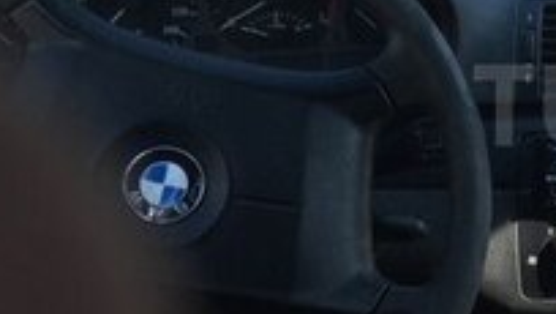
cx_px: 752
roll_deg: -0.6
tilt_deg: -13.9
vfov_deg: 11.9
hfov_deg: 19.1
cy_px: 105
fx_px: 1505
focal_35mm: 102
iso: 32
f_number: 2.2
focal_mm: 4.15
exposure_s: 1/408
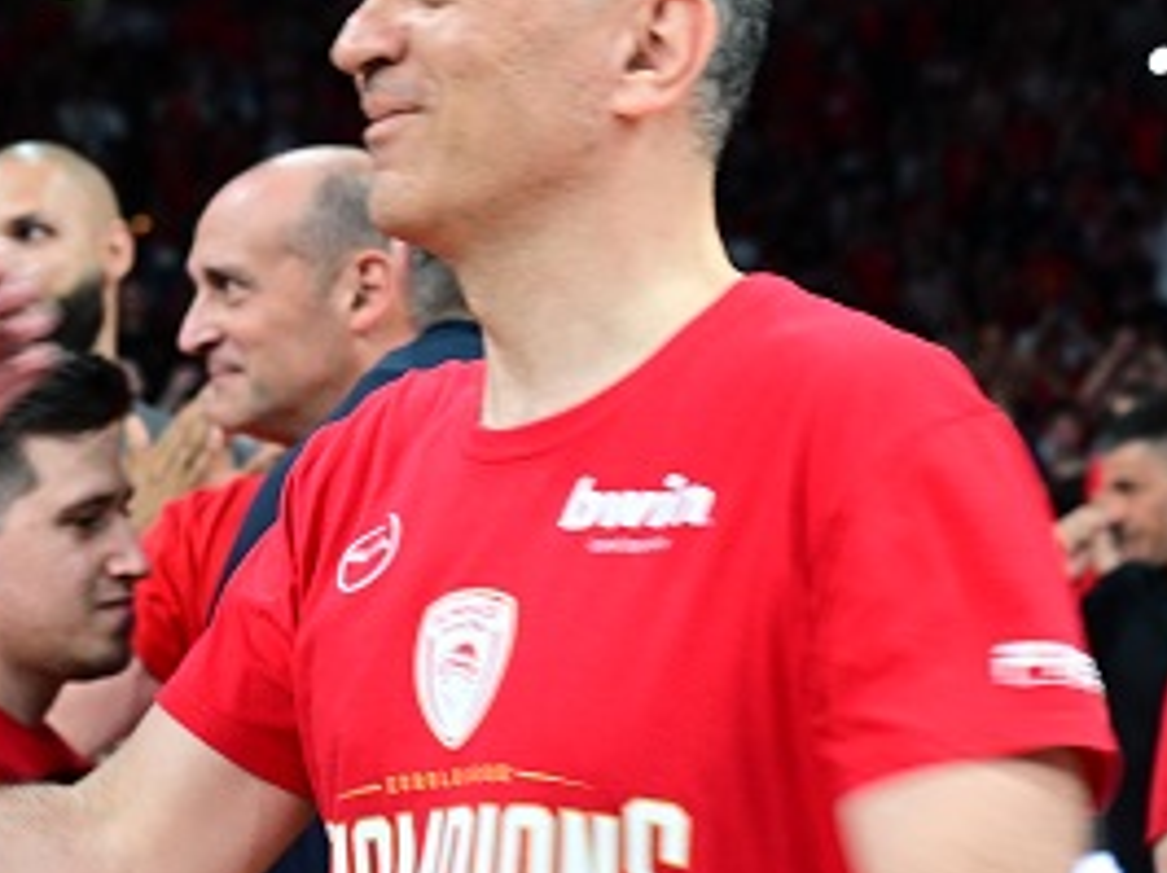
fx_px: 3840
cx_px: 364
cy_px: 746
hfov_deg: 17.2
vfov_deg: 12.9
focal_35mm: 114
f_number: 3.2
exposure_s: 1/80
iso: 800
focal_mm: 35
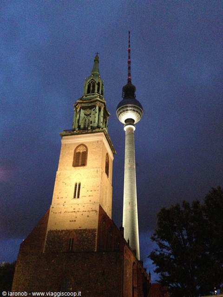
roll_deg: -2.2
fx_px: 283
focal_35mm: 33
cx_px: 112
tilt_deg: +35.0
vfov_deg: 55.4
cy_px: 148
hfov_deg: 42.9
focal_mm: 4.12
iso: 800
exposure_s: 1/15
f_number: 2.4
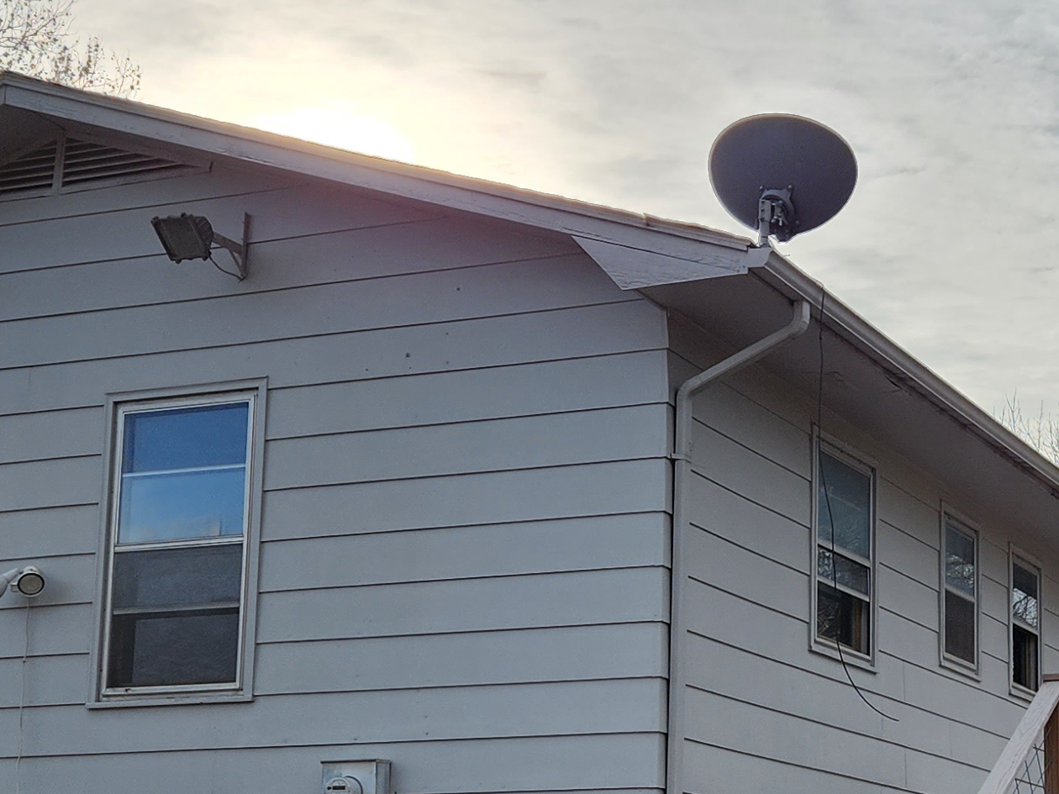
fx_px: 2233
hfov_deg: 26.1
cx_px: 880
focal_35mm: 73
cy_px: 659
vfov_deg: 19.9
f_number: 1.8
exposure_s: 1/2607
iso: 20
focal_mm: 5.4
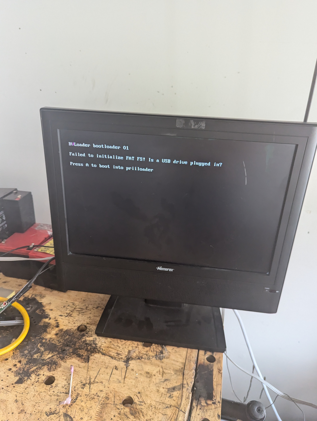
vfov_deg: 71.5
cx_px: 158
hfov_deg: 56.9
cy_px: 210
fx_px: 292
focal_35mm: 24
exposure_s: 1/484
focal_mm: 6.81
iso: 1524
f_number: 1.85
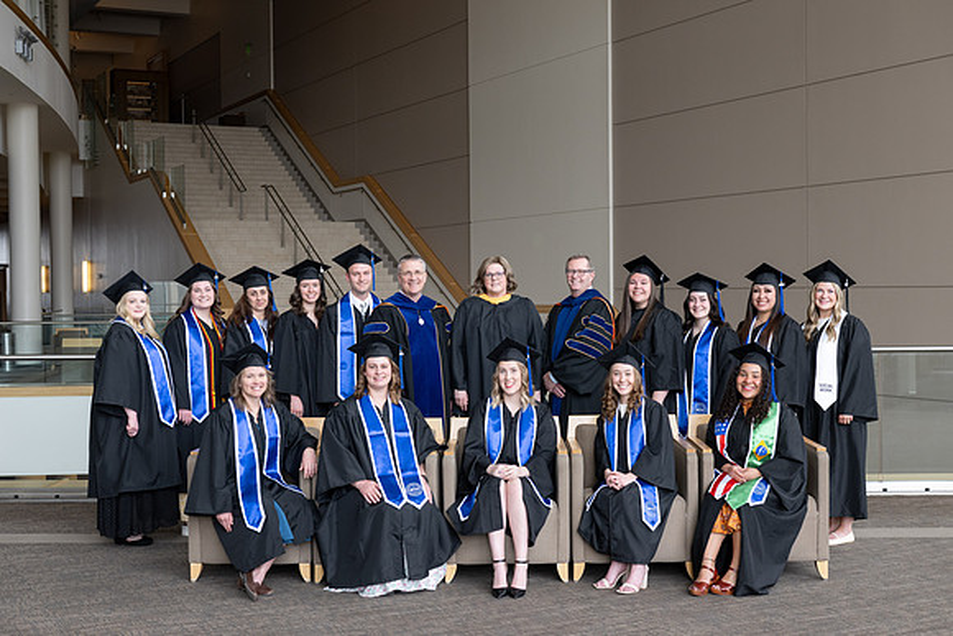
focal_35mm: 49
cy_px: 318
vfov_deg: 27.5
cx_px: 476
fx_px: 1300
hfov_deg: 40.3
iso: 640
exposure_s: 1/125
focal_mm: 48
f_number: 6.3
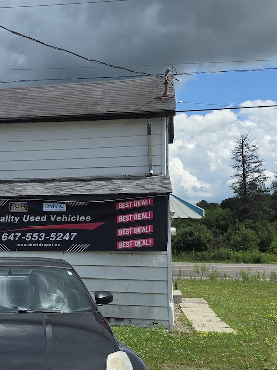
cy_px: 190
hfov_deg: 28.2
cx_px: 37
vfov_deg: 38.2
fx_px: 533
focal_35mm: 50
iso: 80
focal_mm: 6.25
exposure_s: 1/6574
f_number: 1.7
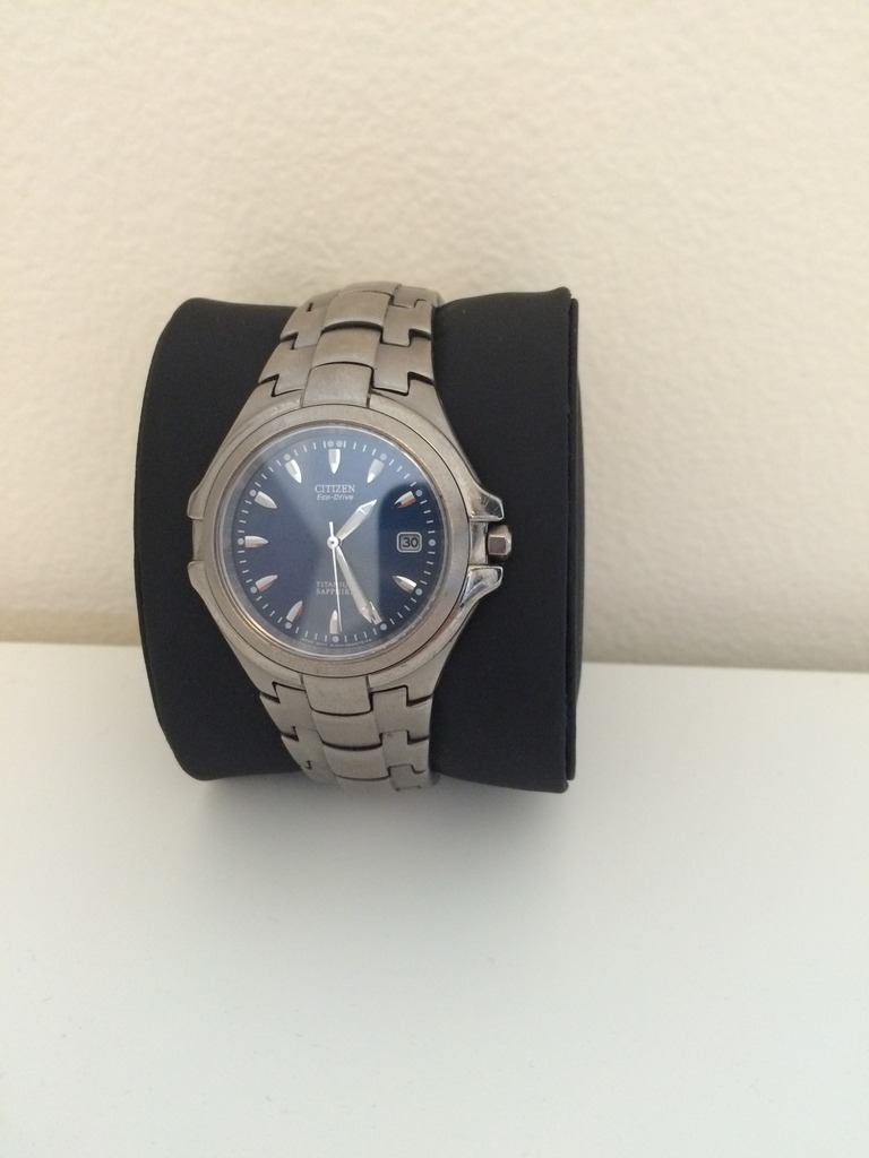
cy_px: 579
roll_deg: -3.6
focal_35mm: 29
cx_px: 434
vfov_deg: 61.7
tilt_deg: -34.9
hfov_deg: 48.2
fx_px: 971
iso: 320
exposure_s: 1/24
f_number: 2.2
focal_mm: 4.15
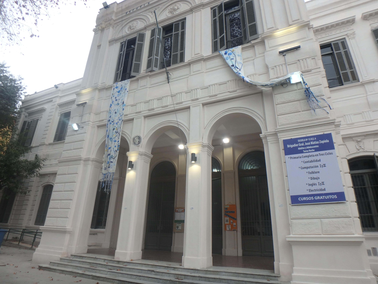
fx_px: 229
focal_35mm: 21
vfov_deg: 63.4
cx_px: 189
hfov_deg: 79.0
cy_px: 142
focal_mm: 3.7
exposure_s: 1/125
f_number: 3.5
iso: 125
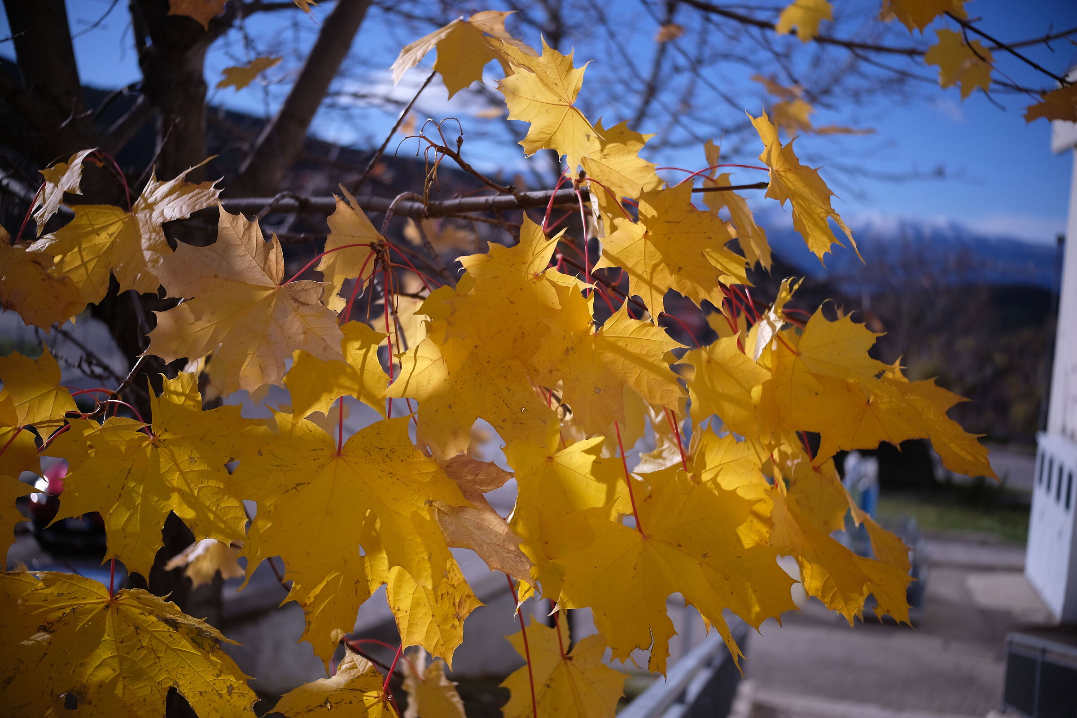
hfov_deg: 47.4
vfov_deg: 32.6
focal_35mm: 41
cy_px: 359
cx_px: 538
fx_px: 1226
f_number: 2.8
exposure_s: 1/4000
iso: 200
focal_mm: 27
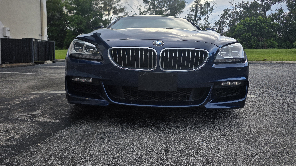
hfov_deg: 71.9
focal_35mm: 26
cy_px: 63
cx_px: 144
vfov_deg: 44.0
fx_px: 204
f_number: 1.7
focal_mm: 6.3
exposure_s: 1/180
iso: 50
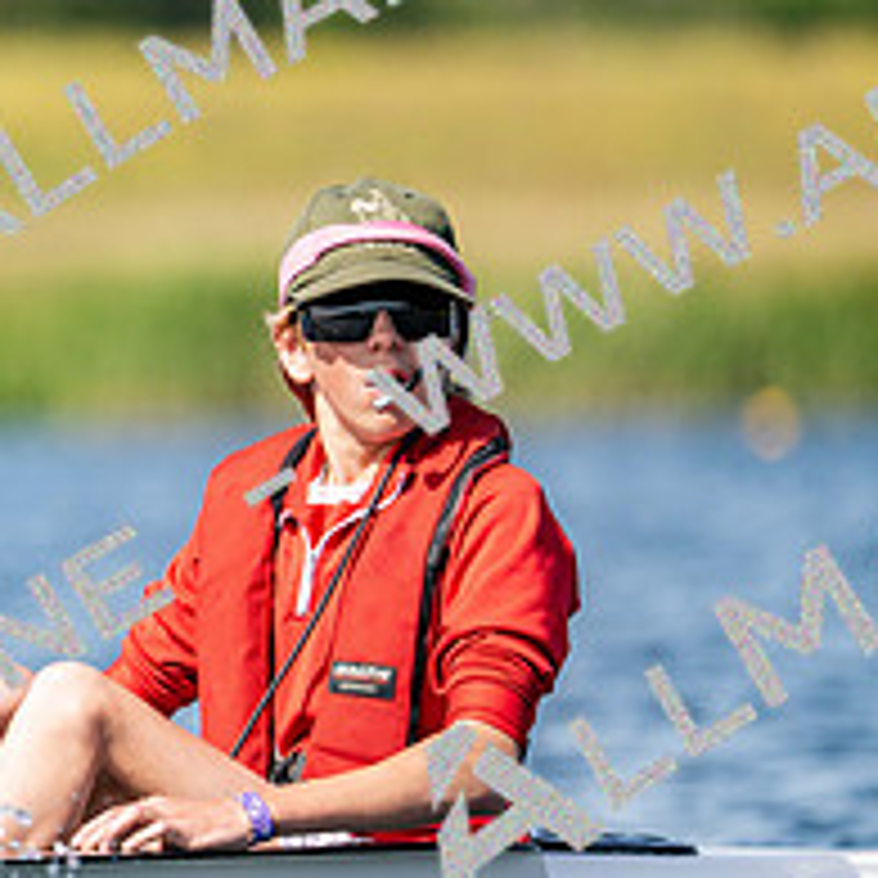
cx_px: 41
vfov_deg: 1.7
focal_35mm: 1011
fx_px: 29012
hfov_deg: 1.7
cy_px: 511
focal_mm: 400
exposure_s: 1/2500
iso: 220
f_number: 4.5
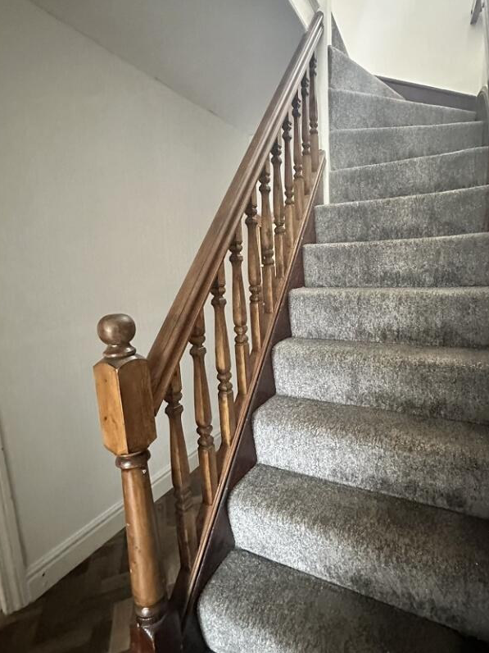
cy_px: 326
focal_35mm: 18
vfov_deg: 87.8
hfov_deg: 71.2
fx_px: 339
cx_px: 278
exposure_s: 1/34
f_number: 2.2
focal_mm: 2.22
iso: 1250
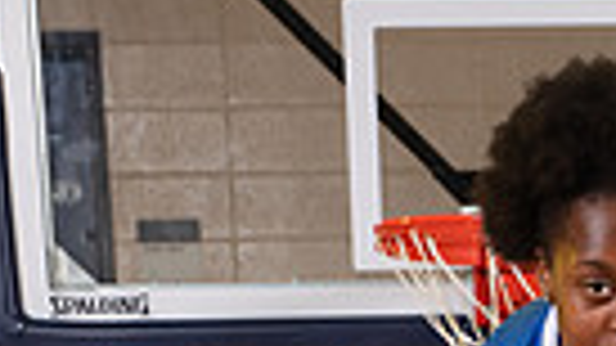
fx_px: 2466
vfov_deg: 7.4
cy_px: 881
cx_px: 607
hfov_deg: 14.0
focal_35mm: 151
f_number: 7.1
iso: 320
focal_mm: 44
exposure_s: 1/320
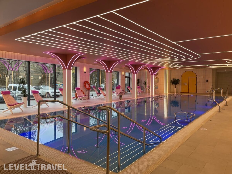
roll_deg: +0.5
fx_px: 174
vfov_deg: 53.1
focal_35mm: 26
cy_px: 87
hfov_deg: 67.3
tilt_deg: -2.5
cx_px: 116
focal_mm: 5.1
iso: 32
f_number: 1.6
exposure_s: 1/111
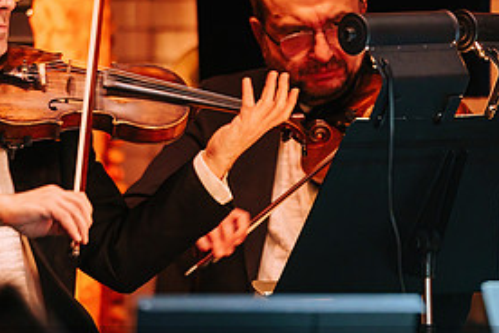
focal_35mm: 422
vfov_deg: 3.3
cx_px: 188
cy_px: 138
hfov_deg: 4.9
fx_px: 5849
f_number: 2.8
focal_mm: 197
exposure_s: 1/60
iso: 1000
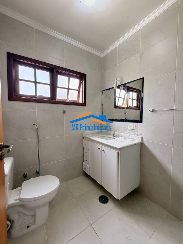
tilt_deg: -3.6
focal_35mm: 14
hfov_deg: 85.7
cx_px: 92
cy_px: 122
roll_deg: -0.2
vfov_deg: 102.1
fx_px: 99
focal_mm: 2.22
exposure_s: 1/120
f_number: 2.2
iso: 200
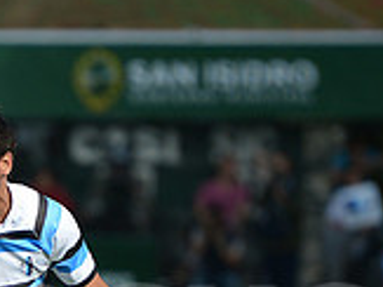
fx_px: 7573
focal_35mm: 685
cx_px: -216
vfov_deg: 2.2
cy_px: 309
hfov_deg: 2.9
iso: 250
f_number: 2.8
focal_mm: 200
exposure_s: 1/2500
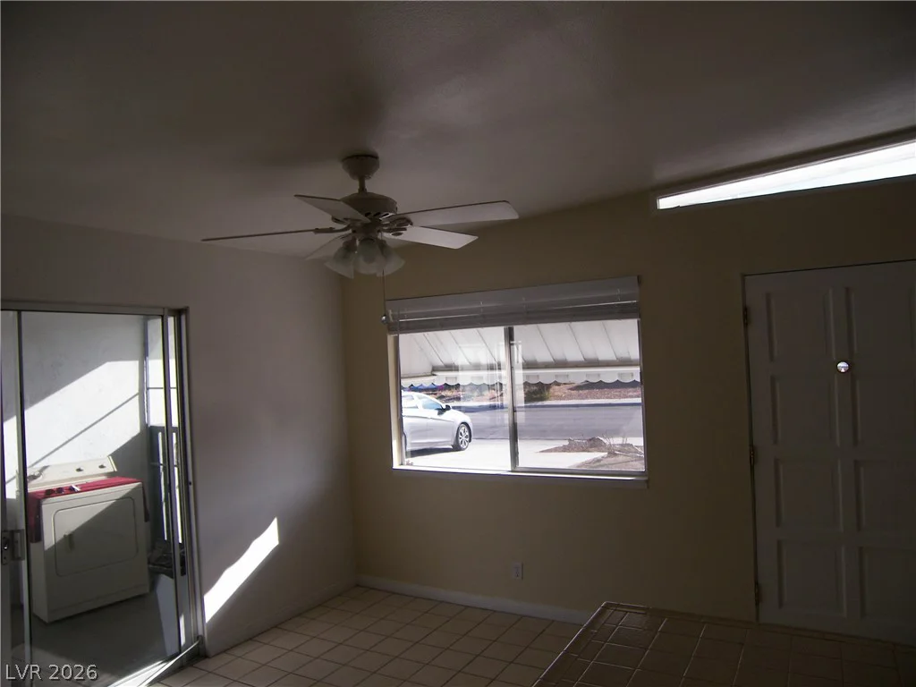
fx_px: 635
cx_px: 458
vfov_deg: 56.8
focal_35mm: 24
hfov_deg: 71.6
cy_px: 344
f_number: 2.8
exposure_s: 1/500
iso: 50
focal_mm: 5
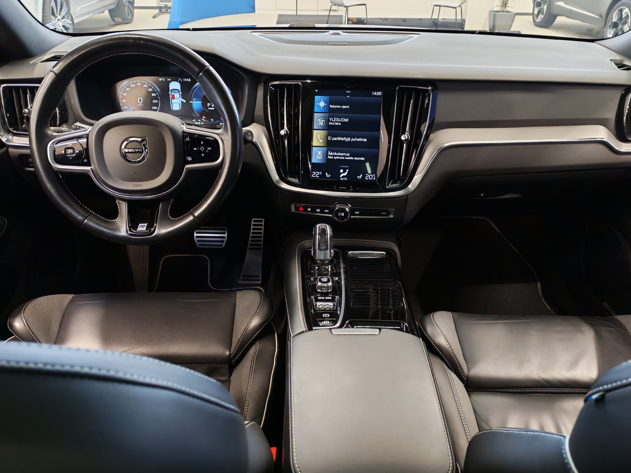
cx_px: 316
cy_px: 236
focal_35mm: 30
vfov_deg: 46.8
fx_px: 547
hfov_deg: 60.0
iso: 2000
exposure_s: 1/50
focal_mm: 6.12
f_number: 1.9
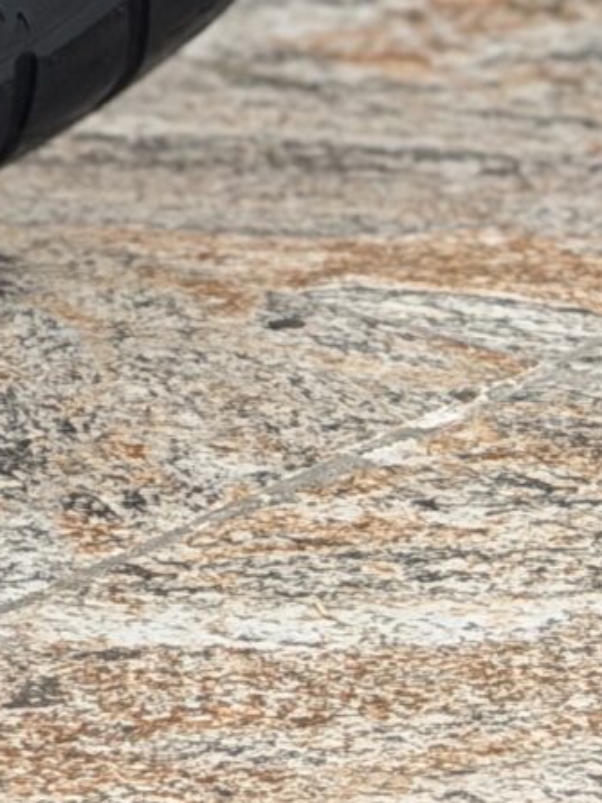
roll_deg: -0.9
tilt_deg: -8.1
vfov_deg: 6.9
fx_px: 6397
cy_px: -926
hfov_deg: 5.3
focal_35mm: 276
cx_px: -598
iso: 200
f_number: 1.78
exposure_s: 1/100
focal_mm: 6.76
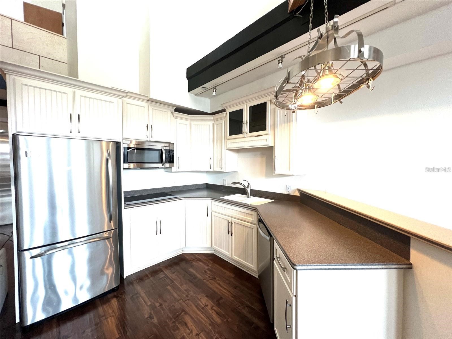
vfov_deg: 89.9
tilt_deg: -2.3
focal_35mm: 13
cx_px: 226
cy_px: 170
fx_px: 170
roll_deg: +0.1
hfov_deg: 106.2
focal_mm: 1.57
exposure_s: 1/120
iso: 200
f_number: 1.8
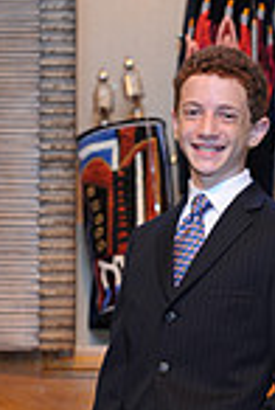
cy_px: 306
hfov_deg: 6.4
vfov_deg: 9.5
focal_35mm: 215
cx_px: 293
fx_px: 2452
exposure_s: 1/50
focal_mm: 70
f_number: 4
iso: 500
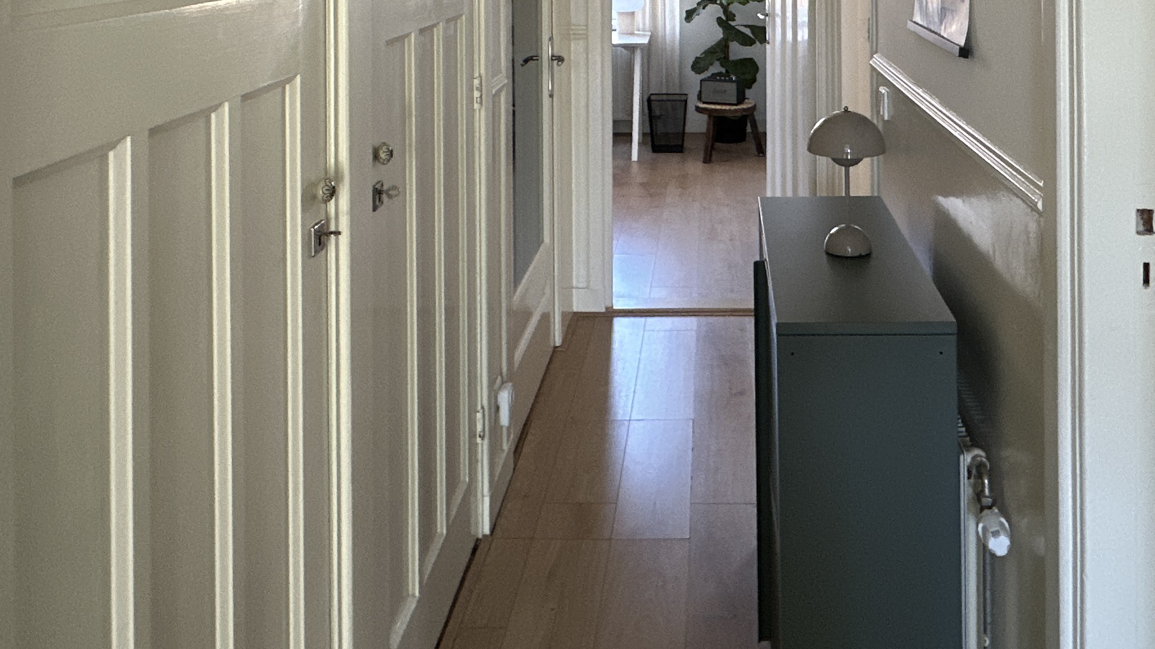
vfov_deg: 30.7
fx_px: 1041
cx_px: 695
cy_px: -77
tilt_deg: +0.4
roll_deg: +1.2
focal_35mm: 34
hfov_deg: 57.6
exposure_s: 1/94
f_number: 2.2
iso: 320
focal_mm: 2.22
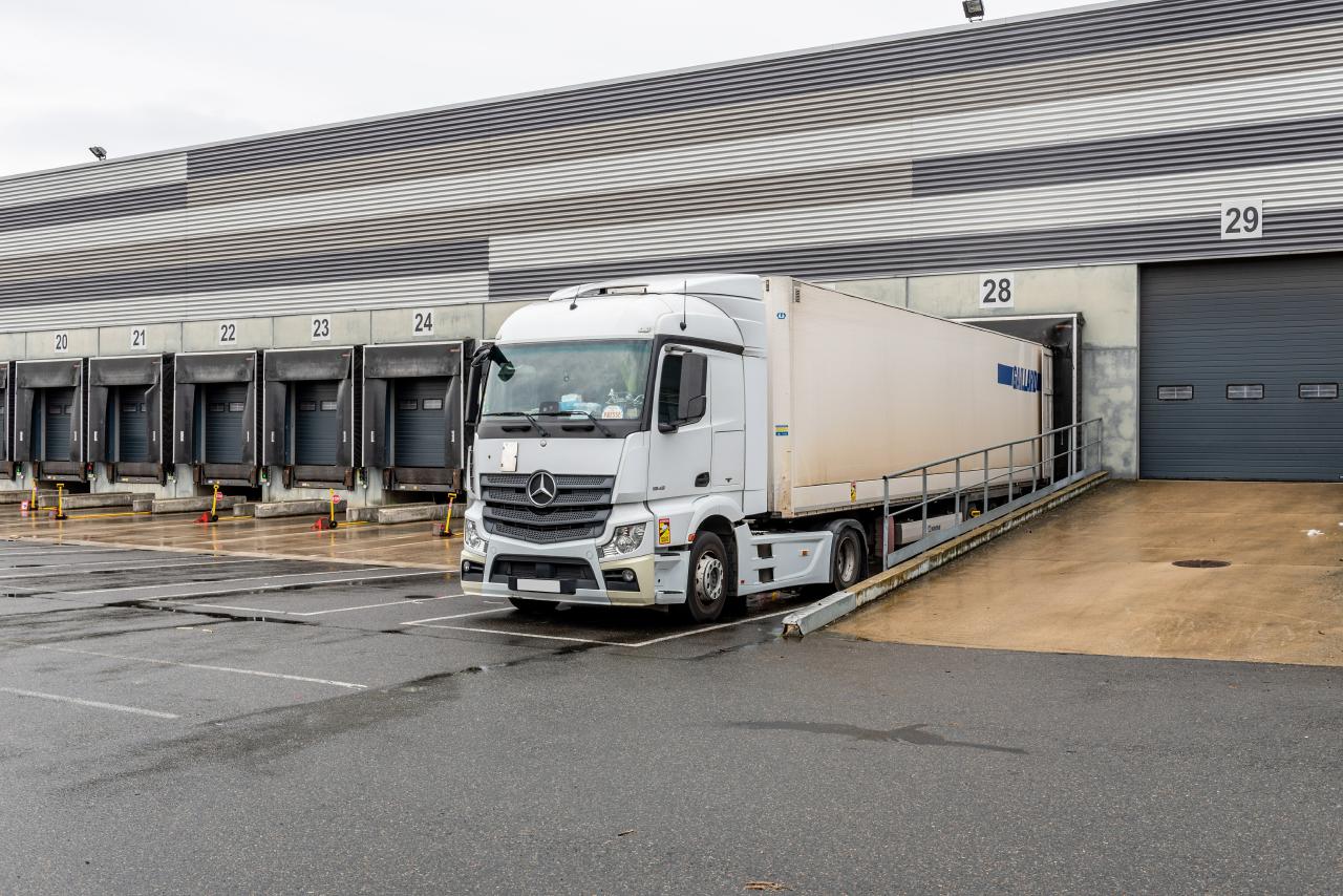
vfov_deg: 38.9
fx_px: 1269
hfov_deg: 55.8
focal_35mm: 34
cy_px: 448
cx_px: 672
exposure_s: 1/100
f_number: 8
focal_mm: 34
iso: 100
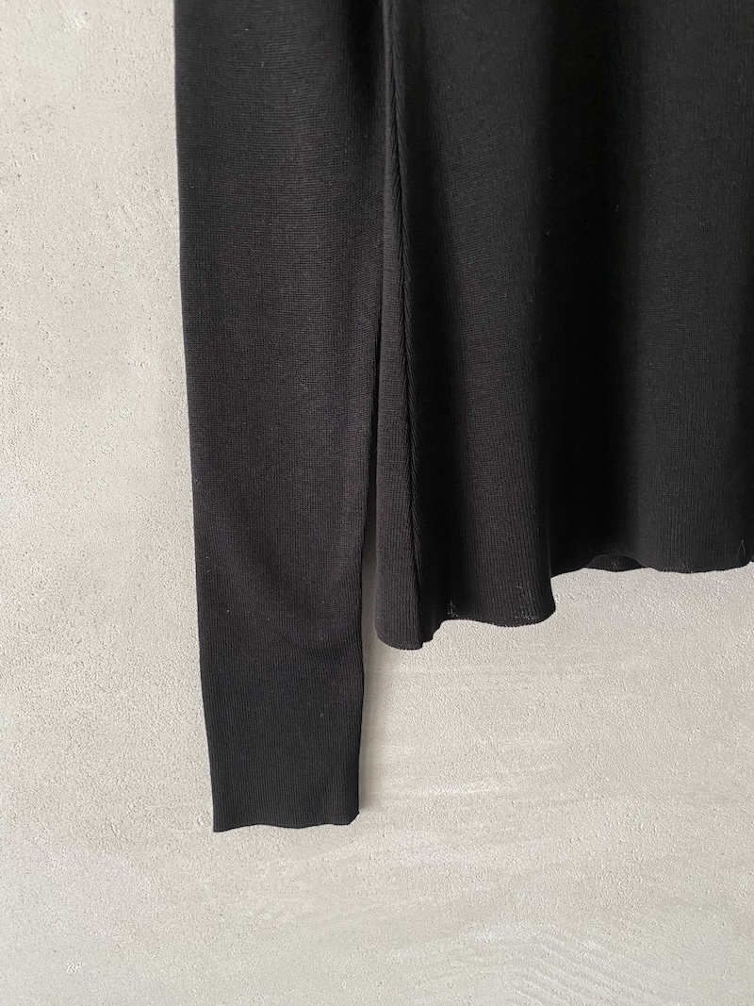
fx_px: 755
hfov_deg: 53.1
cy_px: 503
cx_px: 377
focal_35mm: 26
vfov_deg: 67.3
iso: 125
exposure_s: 1/60
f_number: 1.8
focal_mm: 4.25
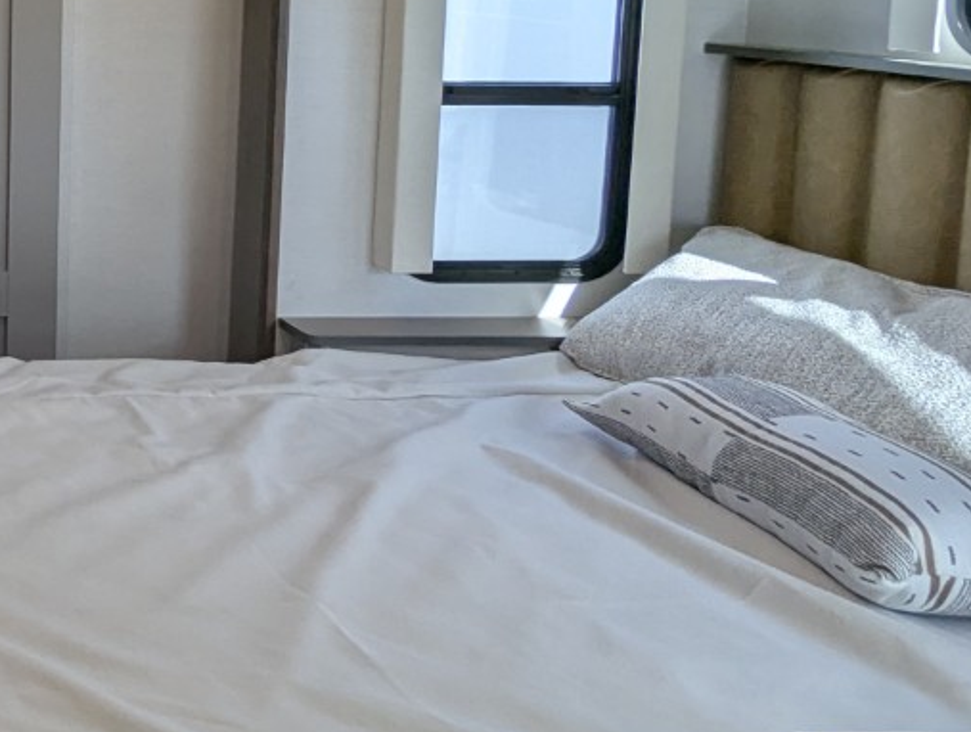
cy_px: 69
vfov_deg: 31.4
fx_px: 1236
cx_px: -340
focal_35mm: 44
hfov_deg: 31.3
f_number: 2.2
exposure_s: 1/164
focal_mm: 2.35
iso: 80
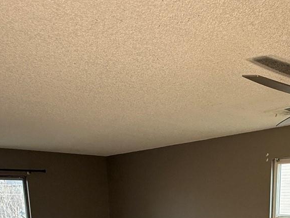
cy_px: 251
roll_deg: +0.6
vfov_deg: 31.7
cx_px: 192
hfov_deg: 47.1
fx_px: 327
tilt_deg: -10.0
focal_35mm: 39
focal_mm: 2.22
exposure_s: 1/99
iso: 160
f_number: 2.2
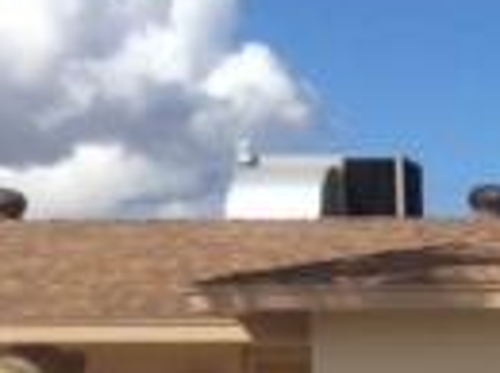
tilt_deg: -6.5
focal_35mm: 158
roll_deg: -1.4
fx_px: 2278
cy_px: 558
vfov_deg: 9.1
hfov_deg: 11.3
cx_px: 1008
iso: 32
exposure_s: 1/2119
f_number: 2.4
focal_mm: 3.3
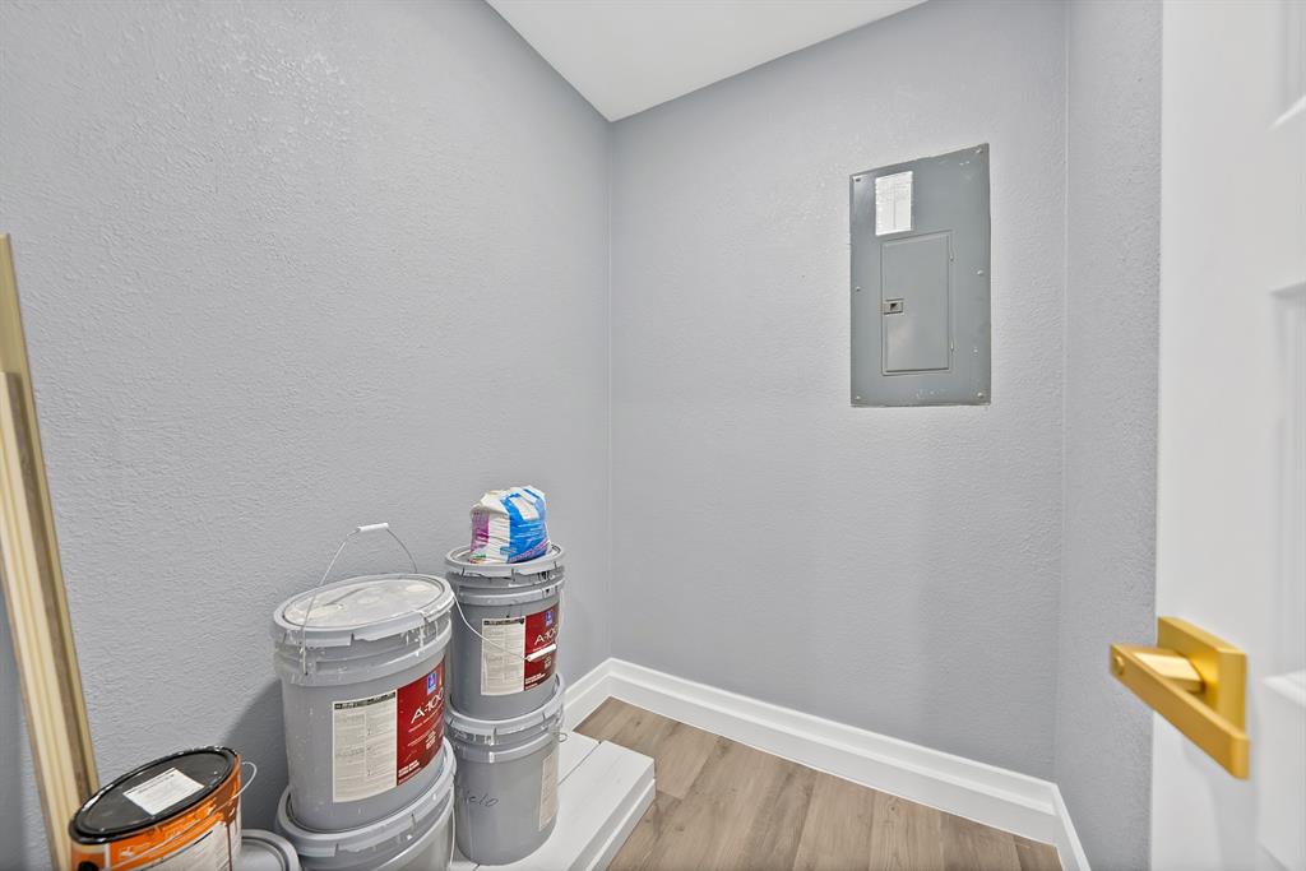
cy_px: 436
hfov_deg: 112.6
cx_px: 653
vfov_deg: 90.0
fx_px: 435
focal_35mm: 12
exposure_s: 1/2.5
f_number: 5.6
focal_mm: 12
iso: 640
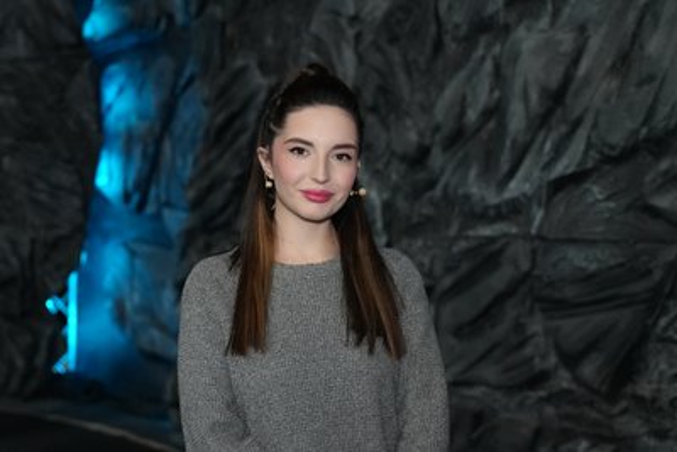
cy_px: 226
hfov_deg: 47.4
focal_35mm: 41
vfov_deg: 32.7
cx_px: 338
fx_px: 771
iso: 12800
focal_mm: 41
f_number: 2.8
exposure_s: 1/10
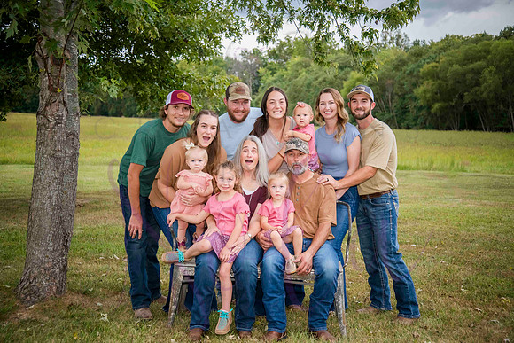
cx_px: 257
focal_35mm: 52
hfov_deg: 38.2
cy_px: 172
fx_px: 743
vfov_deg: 26.0
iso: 400
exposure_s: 1/640
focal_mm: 52
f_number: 4.2
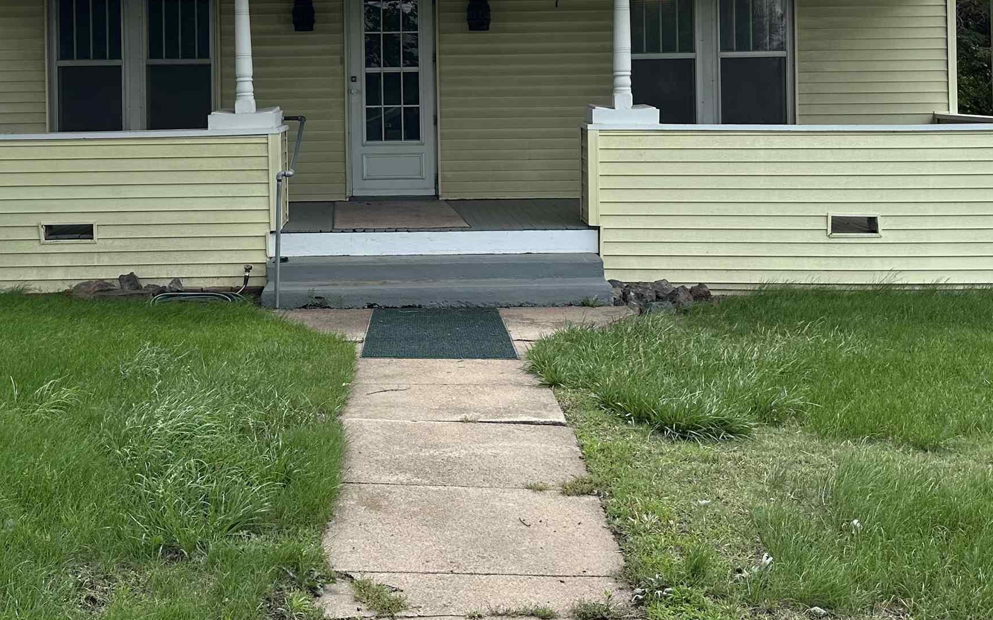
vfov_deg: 27.7
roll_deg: +1.1
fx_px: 1218
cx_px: 408
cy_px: 86
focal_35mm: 45
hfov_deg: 44.2
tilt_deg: +2.1
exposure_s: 1/2155
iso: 80
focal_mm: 6.86
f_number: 1.78
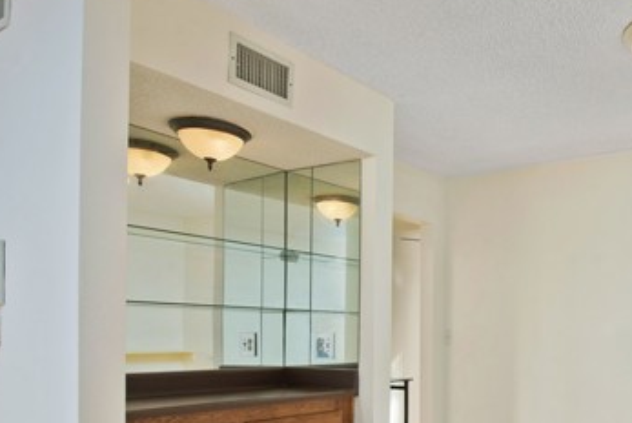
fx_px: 615
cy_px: 333
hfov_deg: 50.2
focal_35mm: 35
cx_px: 528
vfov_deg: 36.7
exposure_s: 1/200
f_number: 7.1
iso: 400
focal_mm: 19
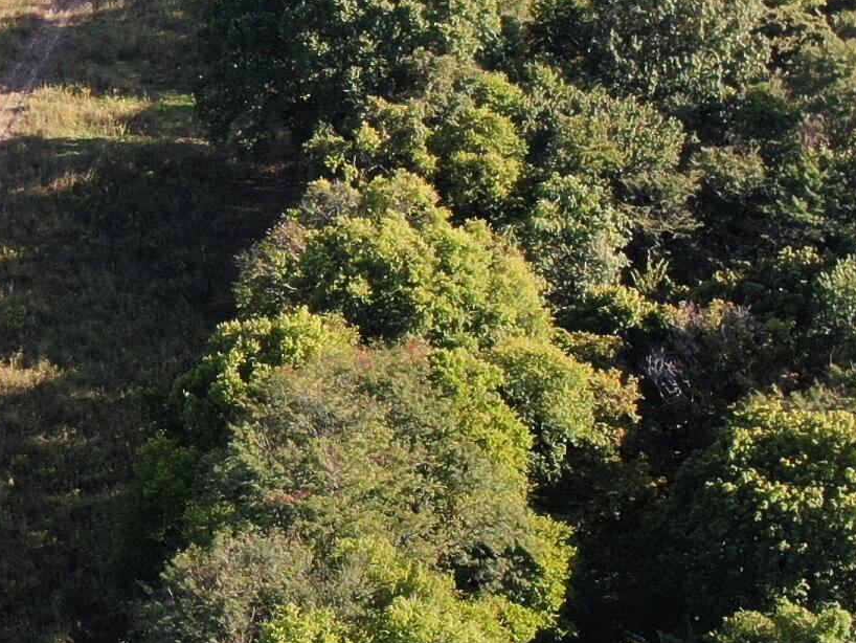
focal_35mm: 88
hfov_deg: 20.7
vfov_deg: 16.7
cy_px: 200
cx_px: -181
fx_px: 2177
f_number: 2.8
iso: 100
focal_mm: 4.39
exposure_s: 1/400
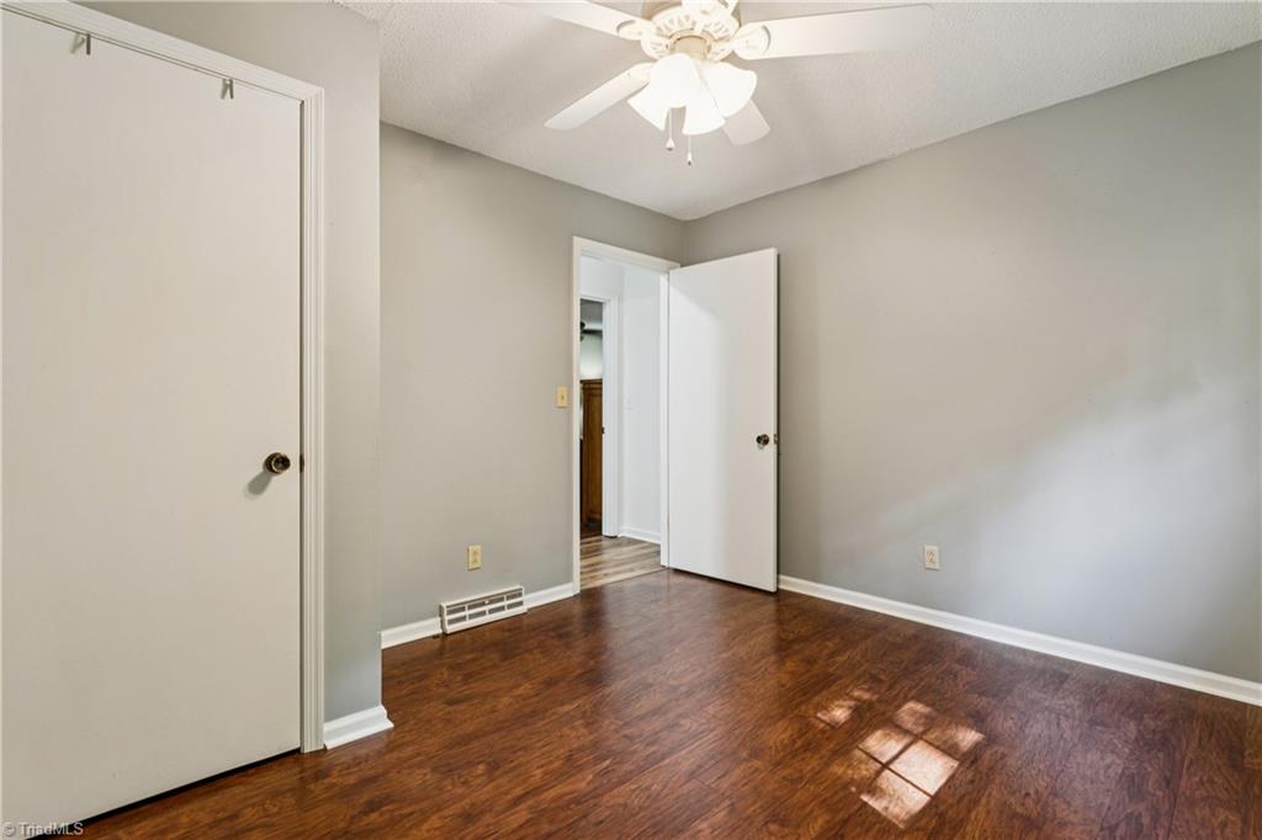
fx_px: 589
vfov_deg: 71.0
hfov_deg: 94.0
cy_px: 420
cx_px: 631
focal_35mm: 17
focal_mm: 16.8
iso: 200
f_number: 13
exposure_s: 1.6
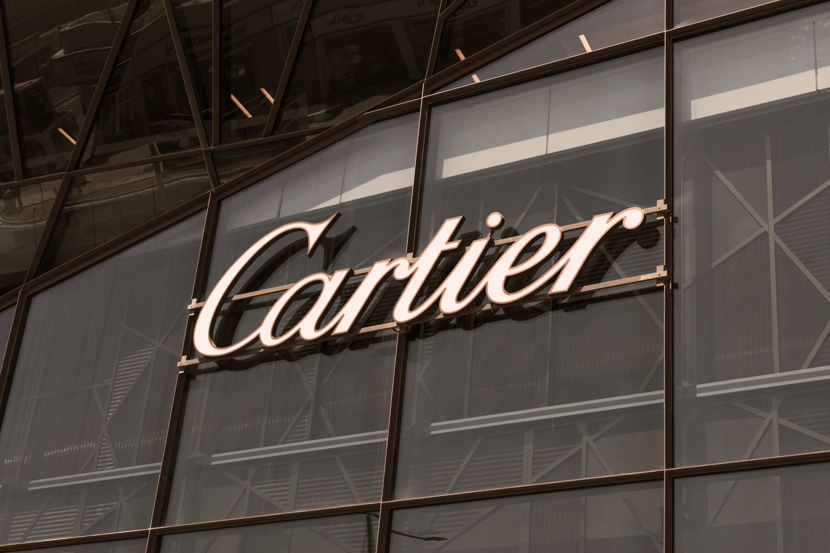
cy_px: 276
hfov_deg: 33.4
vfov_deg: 22.6
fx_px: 1383
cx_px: 415
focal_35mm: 60
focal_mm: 40
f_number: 6.3
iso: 100
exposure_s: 1/640
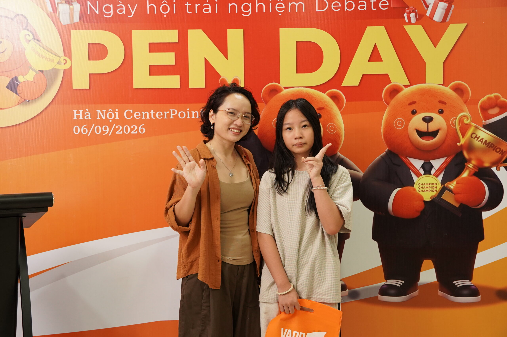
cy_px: 168
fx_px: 633
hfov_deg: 43.6
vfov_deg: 29.8
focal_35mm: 45
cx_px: 254
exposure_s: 1/125
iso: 2000
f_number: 3.5
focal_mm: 30
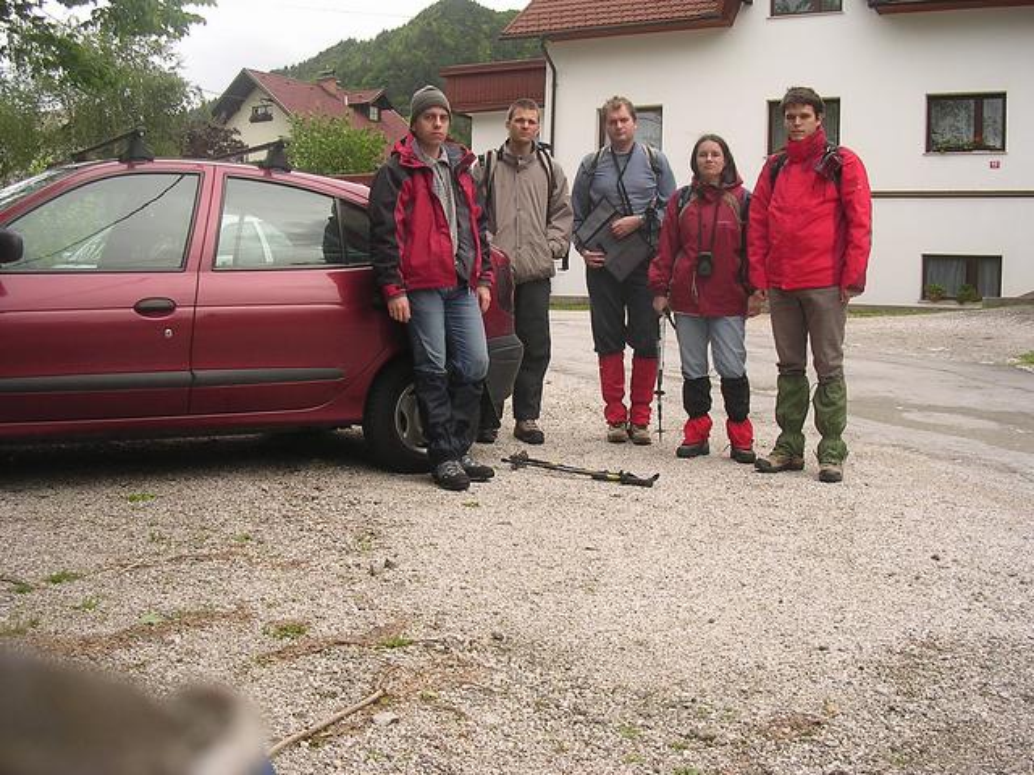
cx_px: 517
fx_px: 1135
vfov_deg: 37.7
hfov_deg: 49.0
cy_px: 388
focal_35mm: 38
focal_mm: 5.8
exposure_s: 1/148
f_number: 2.8
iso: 100
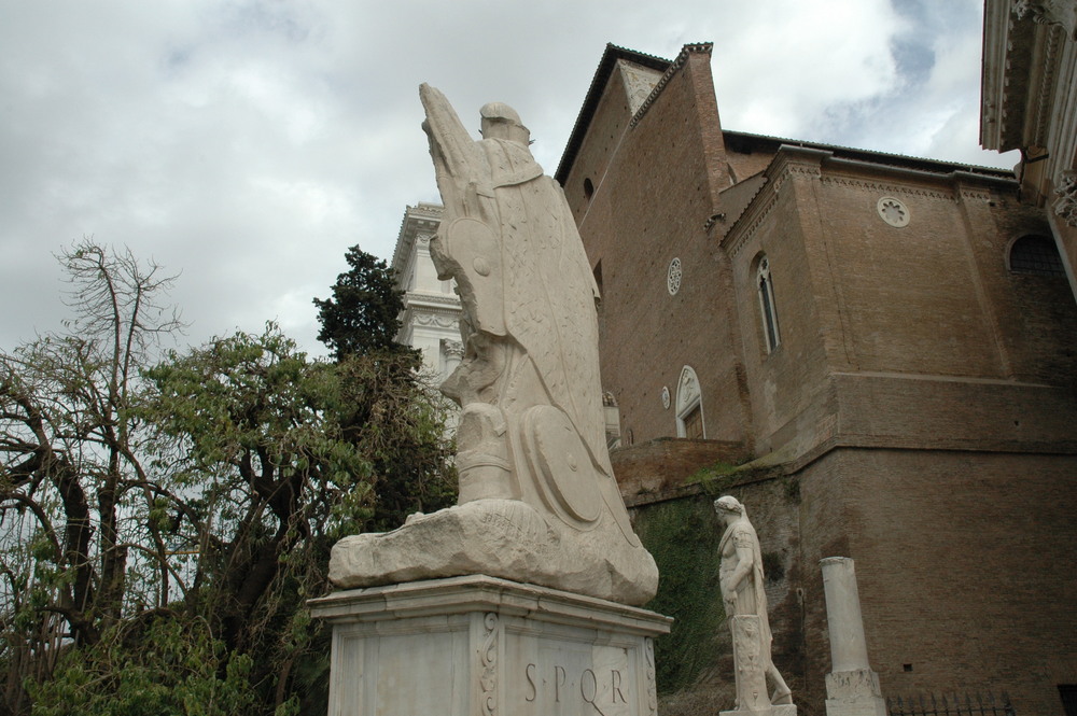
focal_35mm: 27
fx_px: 807
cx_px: 538
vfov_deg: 47.9
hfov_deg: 67.4
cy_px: 358
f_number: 11
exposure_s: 1/500
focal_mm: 18
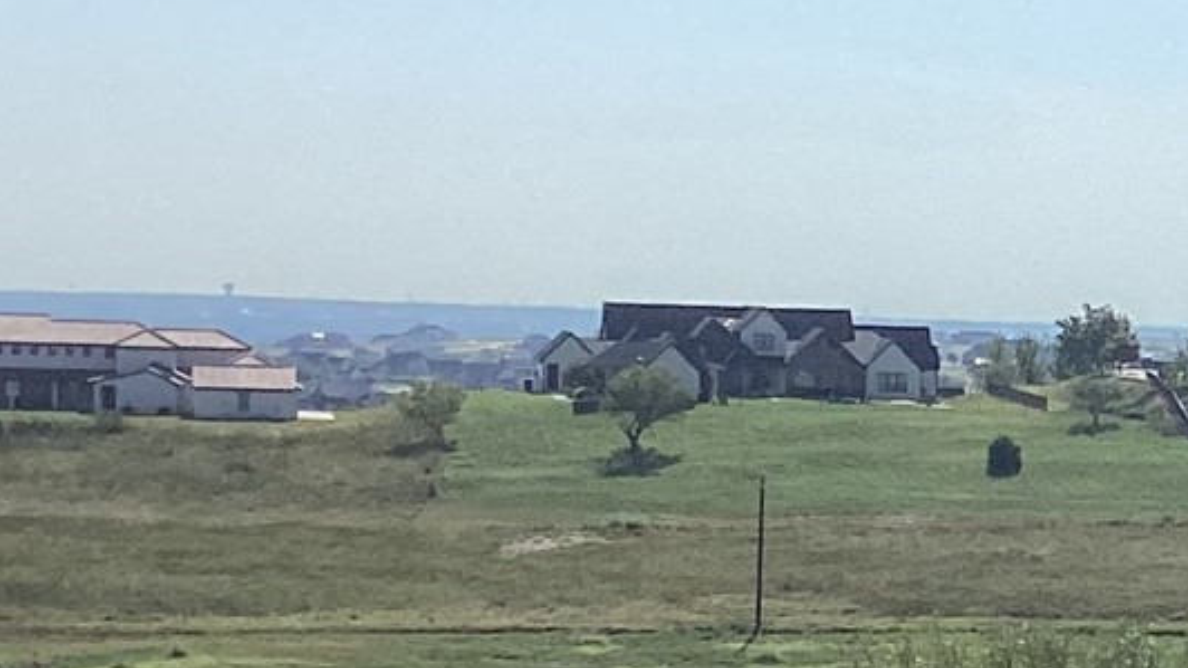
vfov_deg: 9.3
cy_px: 679
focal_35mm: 130
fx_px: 4094
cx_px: 1749
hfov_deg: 15.3
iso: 25
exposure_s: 1/3546
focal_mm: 3.3
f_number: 2.4
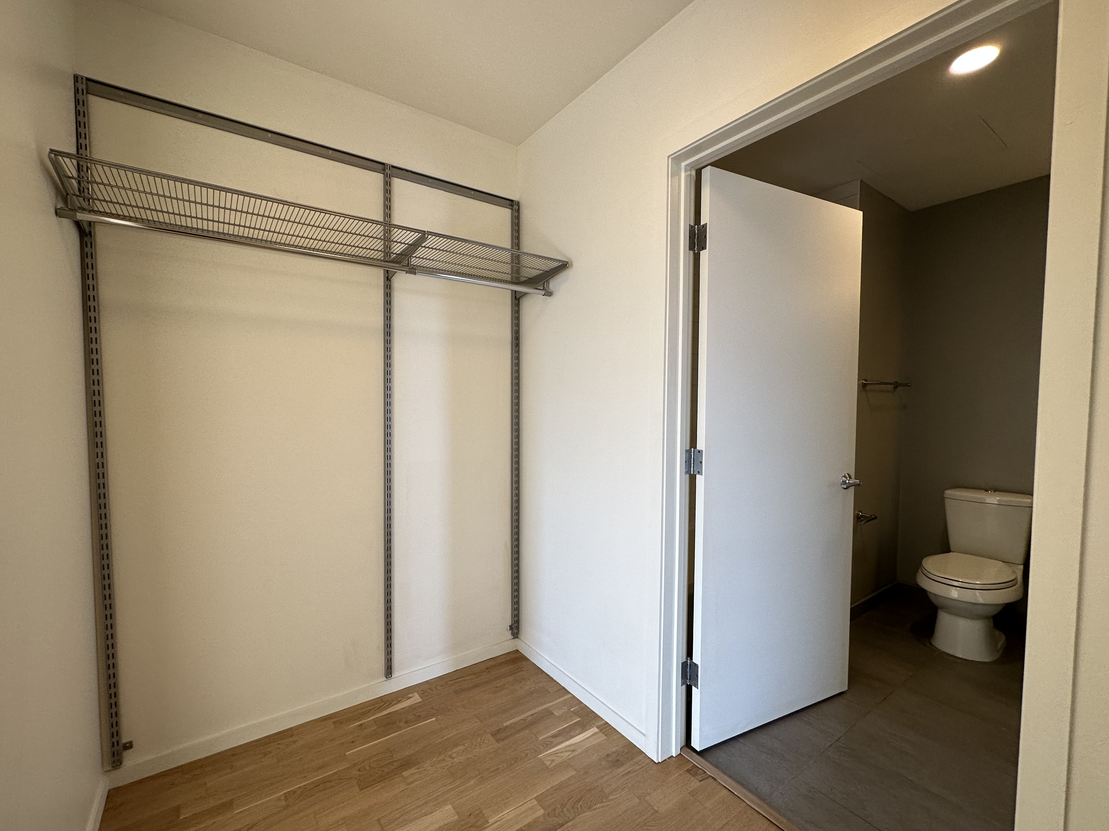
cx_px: 537
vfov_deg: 81.7
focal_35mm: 15
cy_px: 426
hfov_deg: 98.1
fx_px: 481
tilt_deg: -3.2
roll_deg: -0.6
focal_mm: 2.22
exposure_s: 1/120
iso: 100
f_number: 2.2
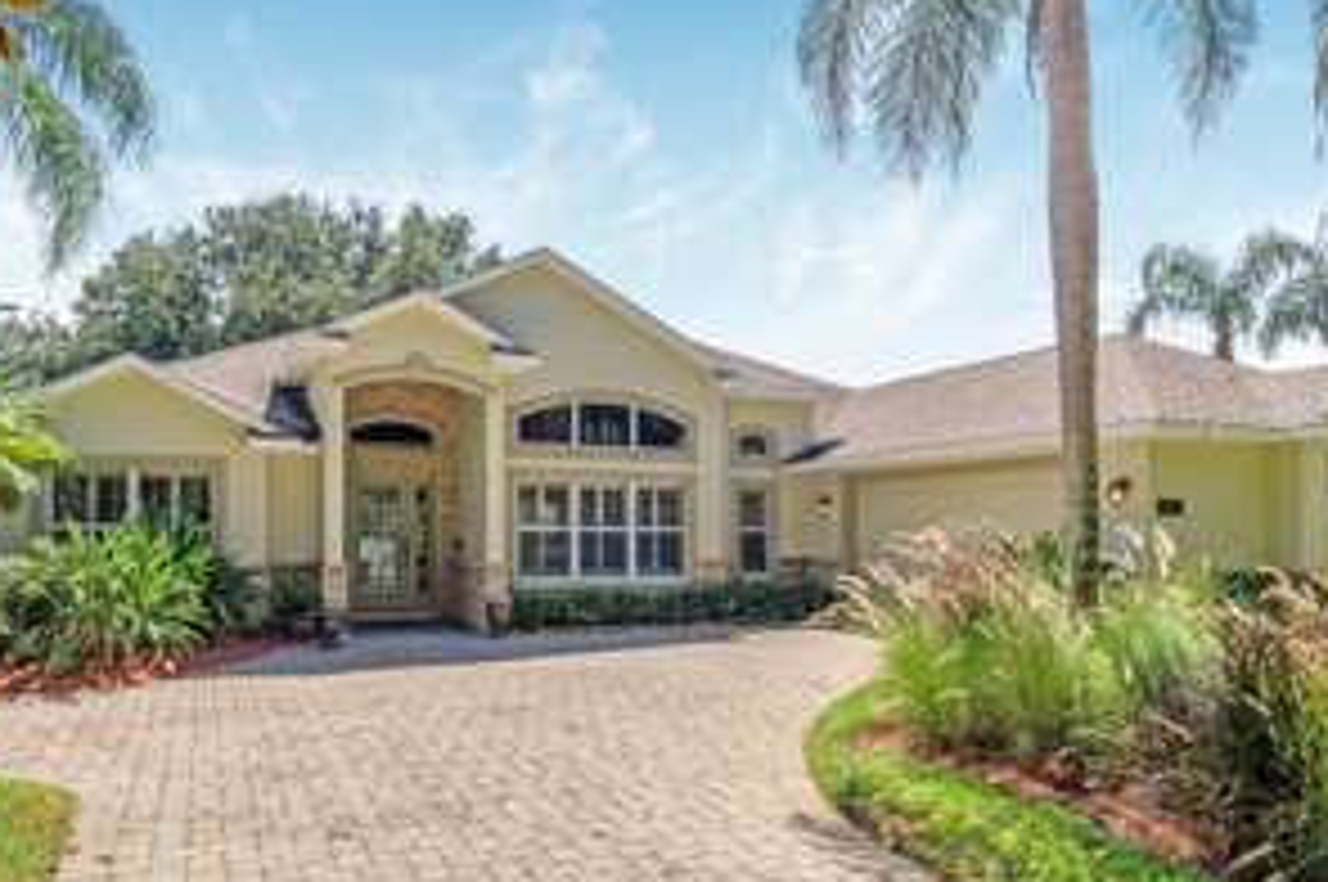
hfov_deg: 67.8
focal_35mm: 27
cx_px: 657
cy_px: 529
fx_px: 988
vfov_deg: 47.8
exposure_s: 1/4000
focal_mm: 11
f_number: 9
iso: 250
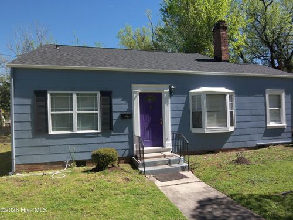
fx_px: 195
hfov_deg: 73.9
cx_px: 146
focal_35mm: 23
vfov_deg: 58.9
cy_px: 110
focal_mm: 3.8
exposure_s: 1/200
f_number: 5.6
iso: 50
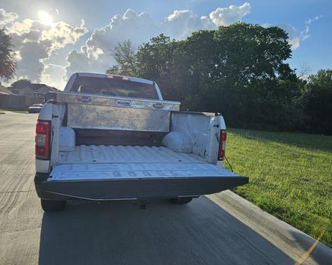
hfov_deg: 68.1
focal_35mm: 25
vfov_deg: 56.8
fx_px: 246
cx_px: 171
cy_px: 135
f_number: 1.7
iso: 10
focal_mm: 6.3
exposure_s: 1/917
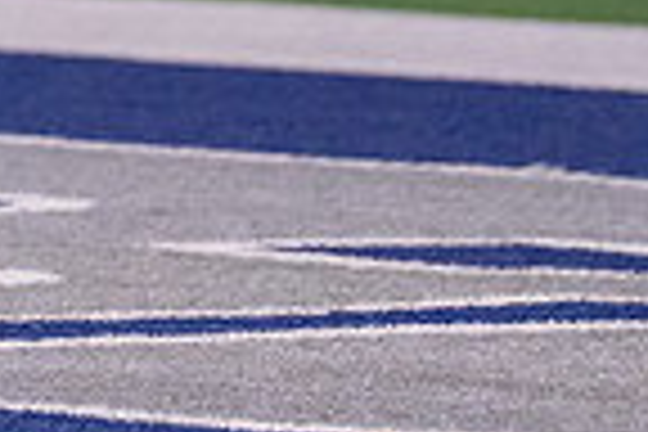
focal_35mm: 1332
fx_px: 23974
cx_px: -456
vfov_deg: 1.0
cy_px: -618
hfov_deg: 1.5
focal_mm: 200
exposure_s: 1/1000
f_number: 2.8
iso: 2500
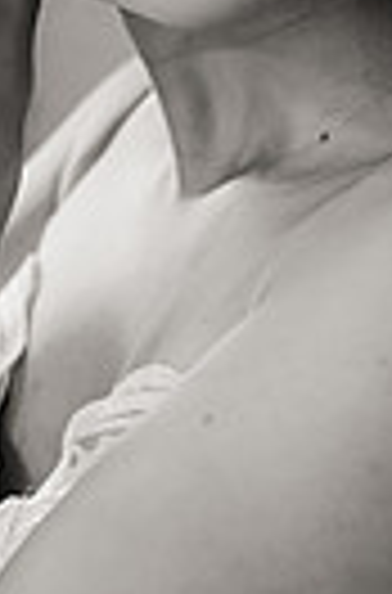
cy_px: 76
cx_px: 268
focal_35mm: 195
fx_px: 3210
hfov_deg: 7.0
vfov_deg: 10.5
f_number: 2.8
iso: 2500
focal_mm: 57
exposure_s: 1/200
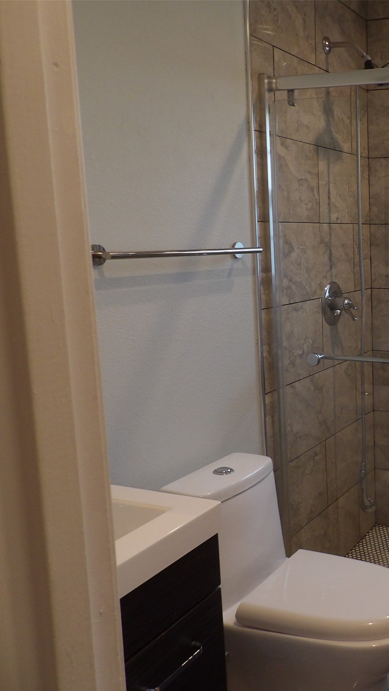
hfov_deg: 29.7
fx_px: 642
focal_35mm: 35
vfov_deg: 56.6
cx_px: 447
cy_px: 346
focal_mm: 4.3
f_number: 3.2
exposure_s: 1/33
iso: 142
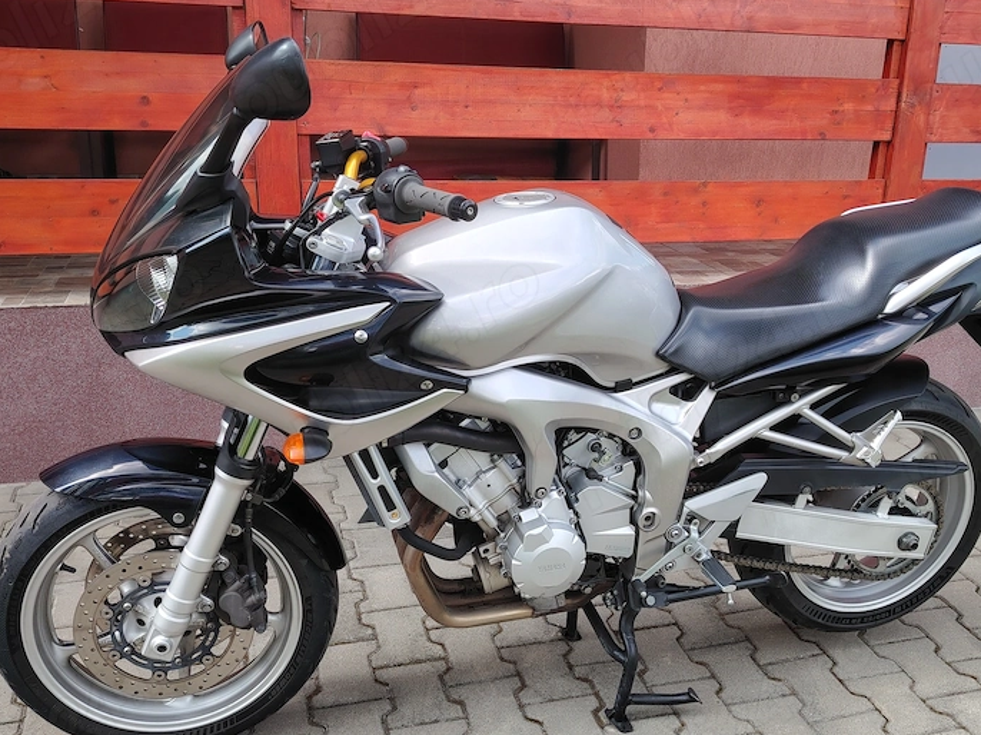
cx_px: 552
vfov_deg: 40.6
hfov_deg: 52.5
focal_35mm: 35
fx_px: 992
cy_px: 403
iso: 100
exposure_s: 1/132
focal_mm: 5.25
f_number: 1.75
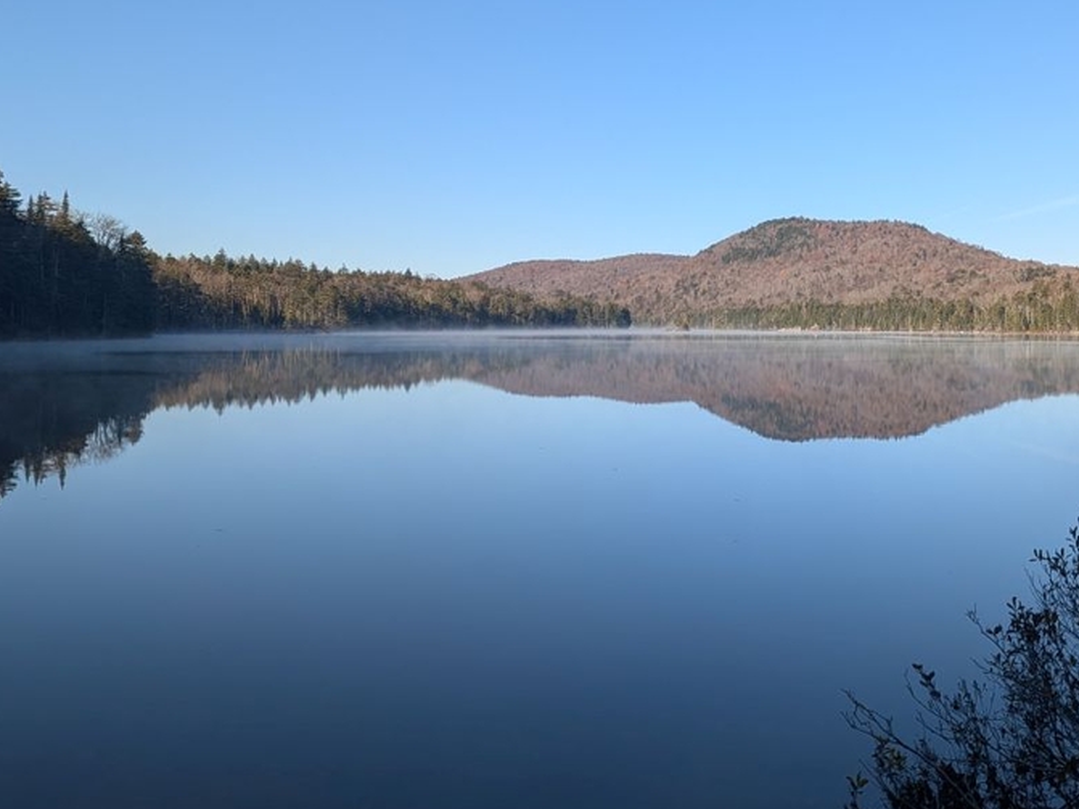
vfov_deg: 36.5
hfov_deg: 47.0
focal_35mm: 39
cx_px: 736
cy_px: 293
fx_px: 1215
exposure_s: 1/1106
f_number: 1.7
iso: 32
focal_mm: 4.53
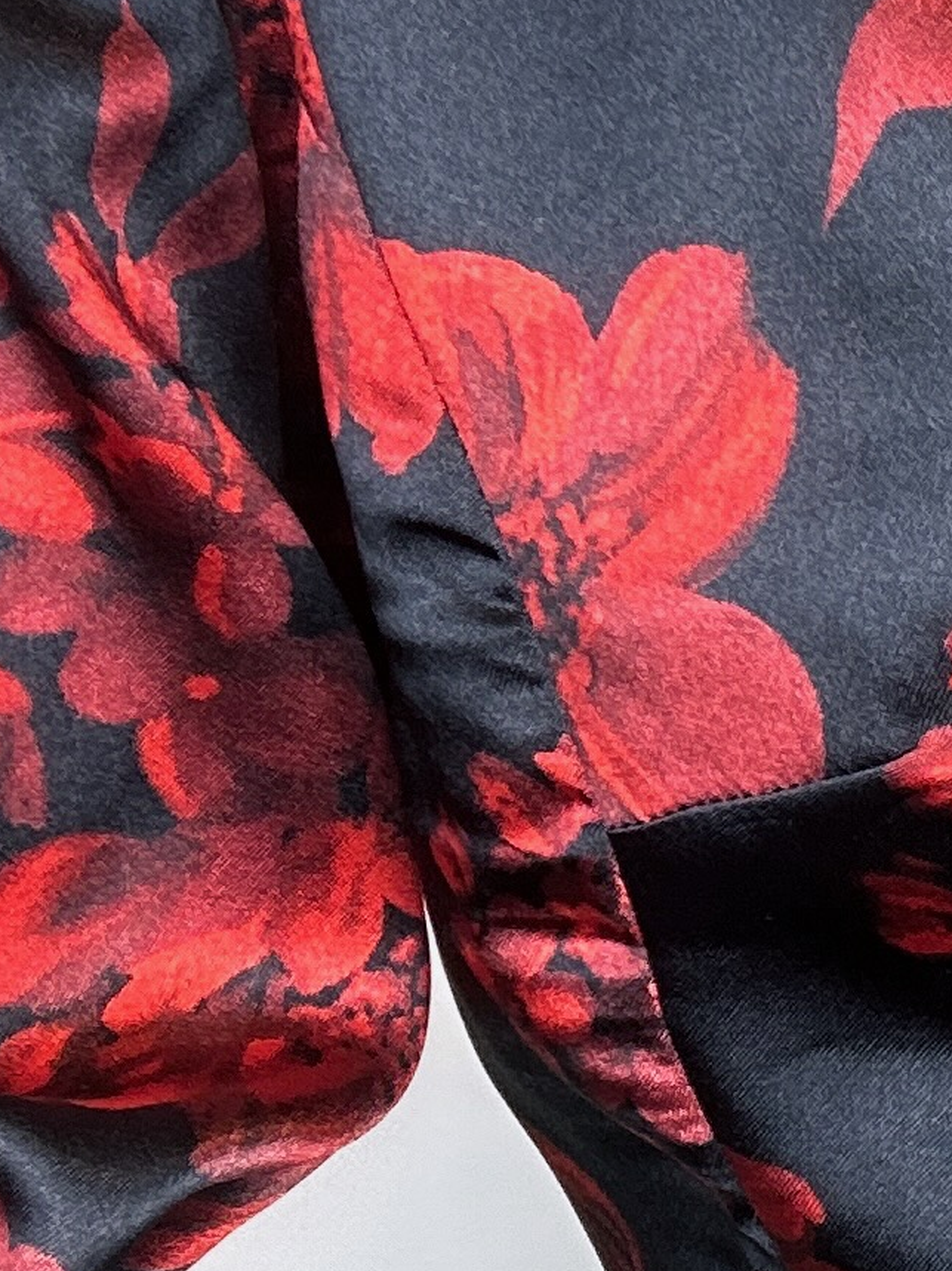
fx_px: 3962
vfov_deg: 18.2
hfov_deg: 12.9
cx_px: 1464
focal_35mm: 108
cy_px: 778
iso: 50
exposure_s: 1/50
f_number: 1.9
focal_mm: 2.69
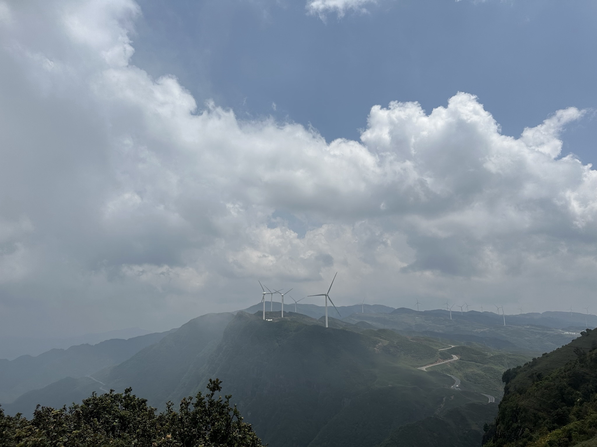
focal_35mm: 24
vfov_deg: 56.8
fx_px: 414
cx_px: 298
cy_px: 224
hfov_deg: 71.6
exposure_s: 1/15625
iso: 80
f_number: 1.78
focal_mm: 6.86
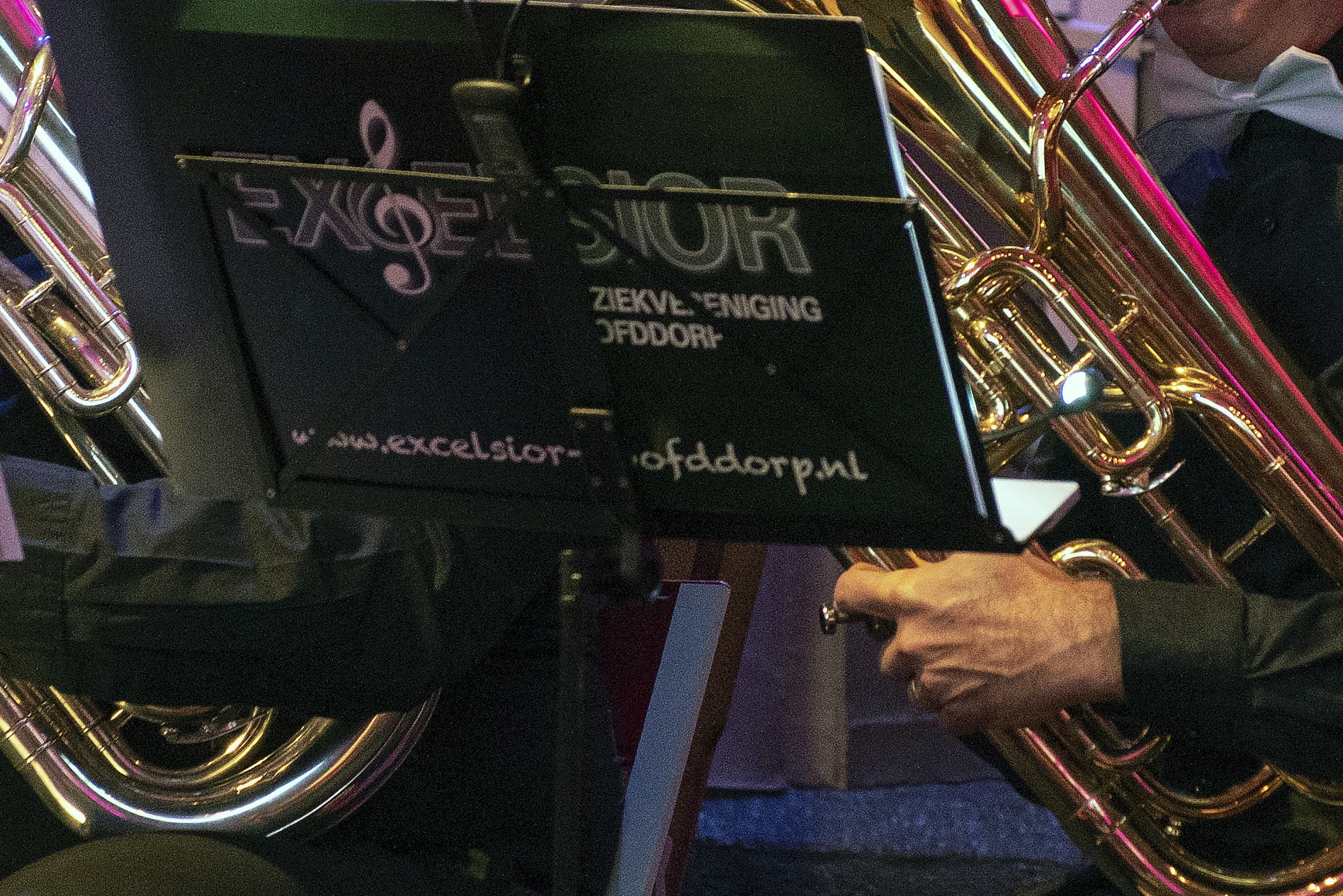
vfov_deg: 3.1
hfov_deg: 4.7
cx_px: 698
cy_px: 362
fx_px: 16525
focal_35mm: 443
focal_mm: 115
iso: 800
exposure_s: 1/30
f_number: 5
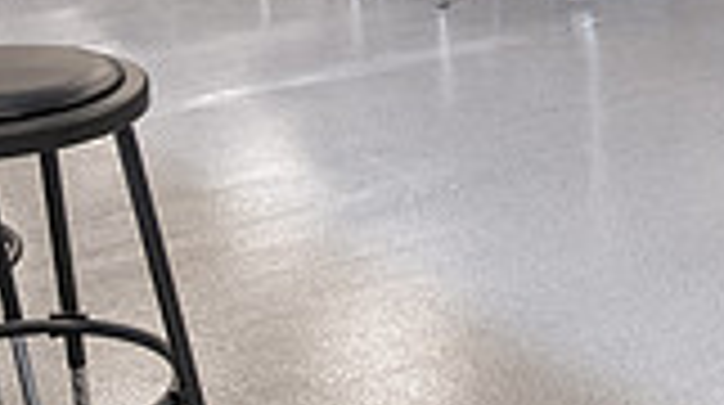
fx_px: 2032
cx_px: 576
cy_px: -205
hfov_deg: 20.0
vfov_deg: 10.9
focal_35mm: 106
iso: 1600
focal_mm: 28
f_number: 5.6
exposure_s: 1/160
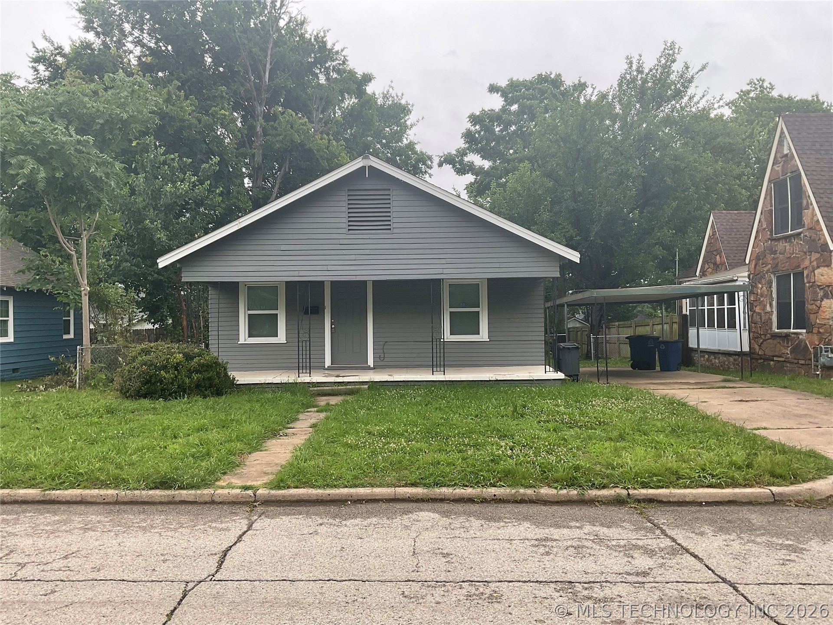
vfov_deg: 48.2
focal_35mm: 29
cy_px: 312
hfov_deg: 61.7
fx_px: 698
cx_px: 416
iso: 16
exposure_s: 1/355
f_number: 1.8
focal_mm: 3
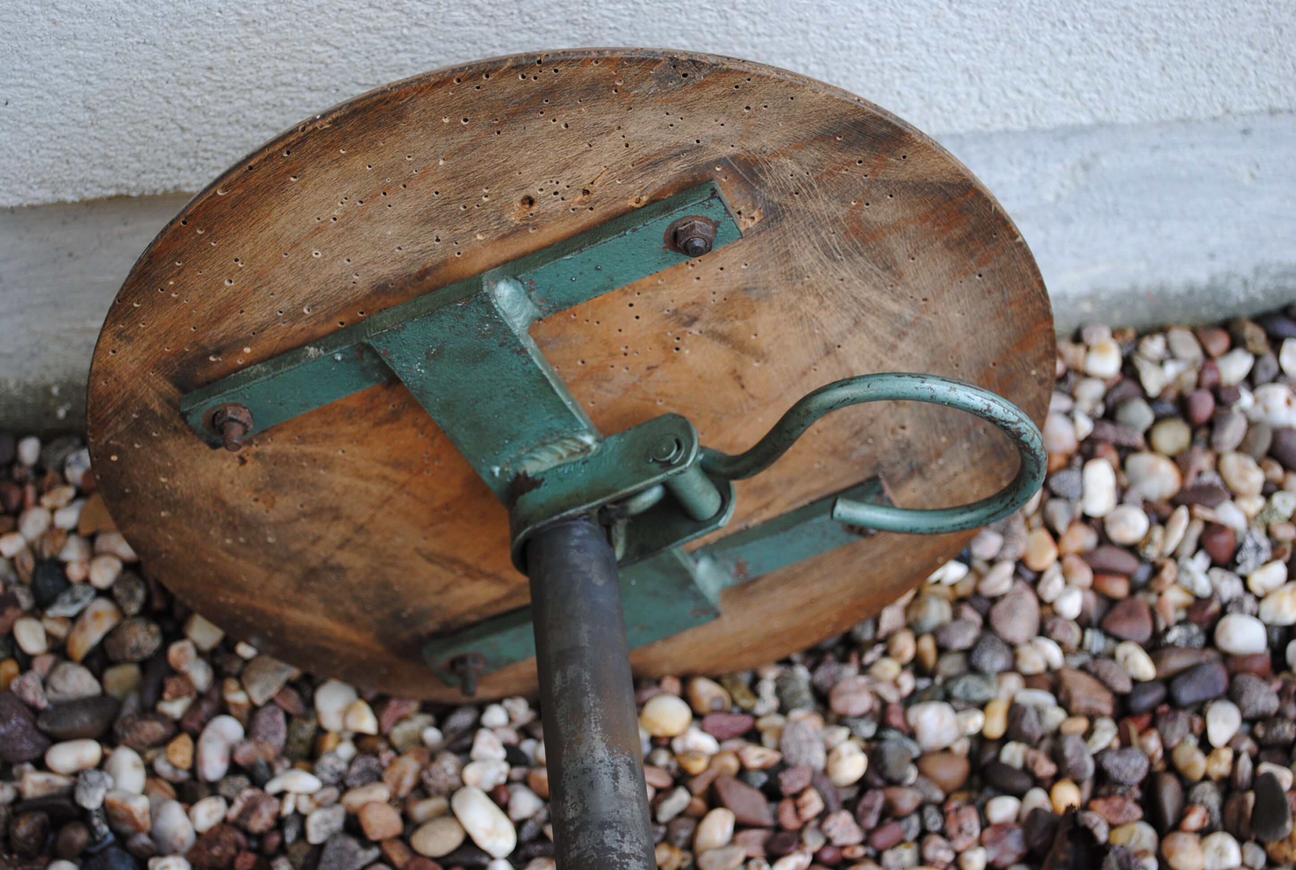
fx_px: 1948
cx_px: 648
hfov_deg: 36.8
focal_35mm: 54
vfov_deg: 25.2
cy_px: 435
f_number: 5
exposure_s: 1/50
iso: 200
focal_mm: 36
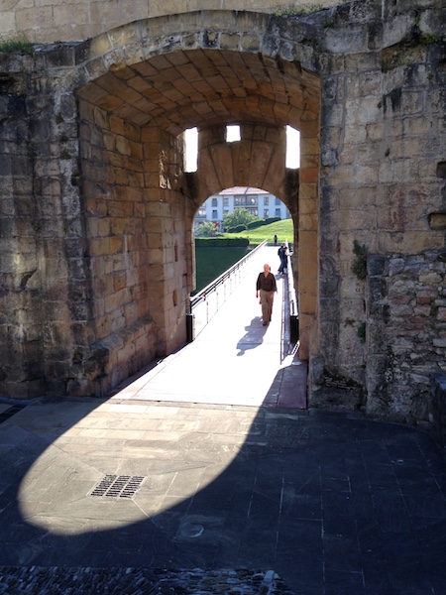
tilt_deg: -8.1
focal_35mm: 33
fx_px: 567
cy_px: 298
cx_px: 223
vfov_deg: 55.4
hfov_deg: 42.9
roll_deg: +0.6
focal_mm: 4.12
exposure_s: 1/376
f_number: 2.4
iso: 50
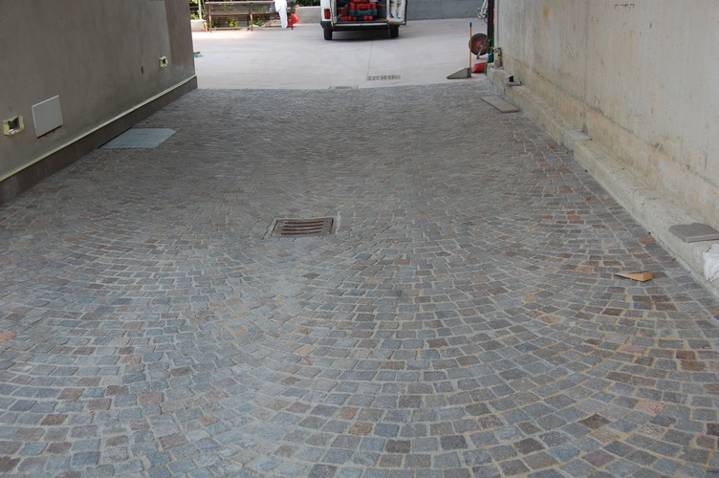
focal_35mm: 42
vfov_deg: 31.8
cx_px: 360
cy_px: 239
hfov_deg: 46.4
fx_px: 838
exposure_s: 1/125
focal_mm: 28
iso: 200
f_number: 5.6
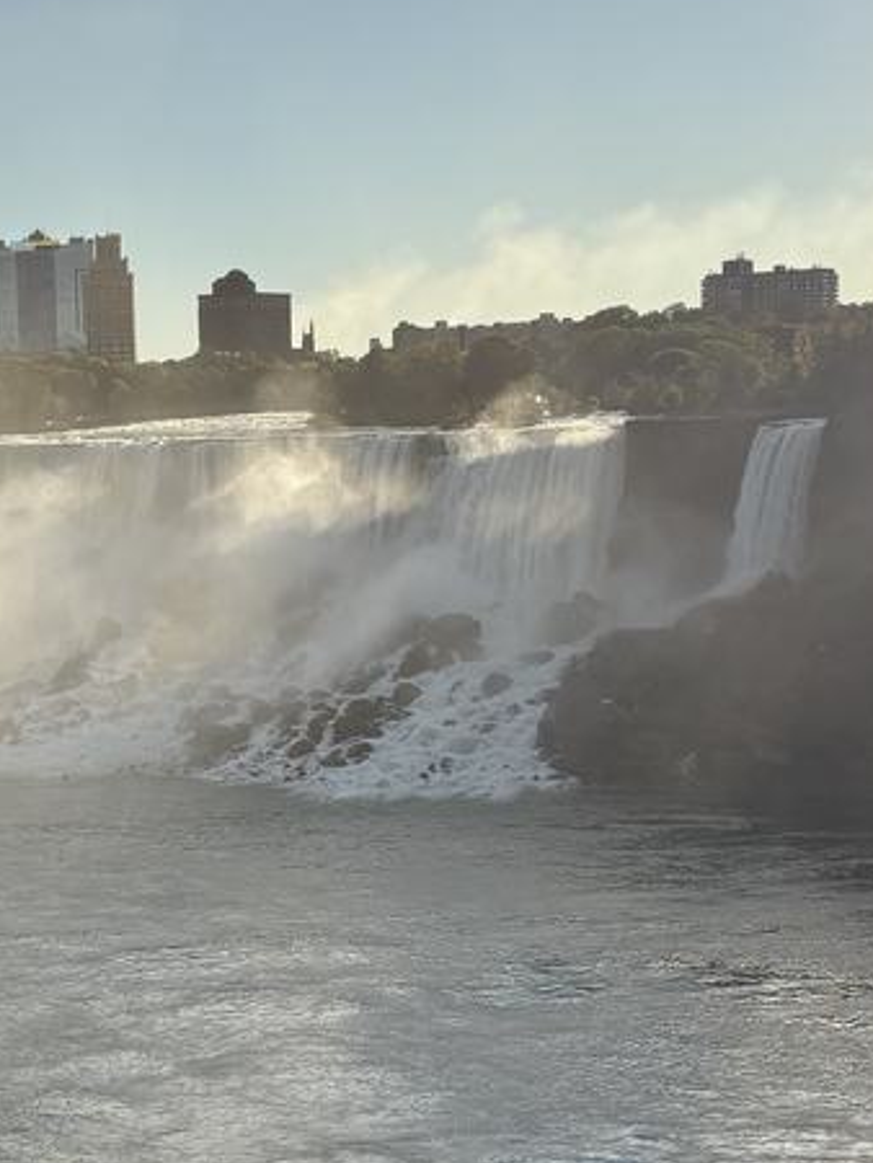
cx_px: 90
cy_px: 771
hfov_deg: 18.8
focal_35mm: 77
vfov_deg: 25.2
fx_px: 2587
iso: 50
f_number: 1.6
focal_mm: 5.96
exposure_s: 1/6993
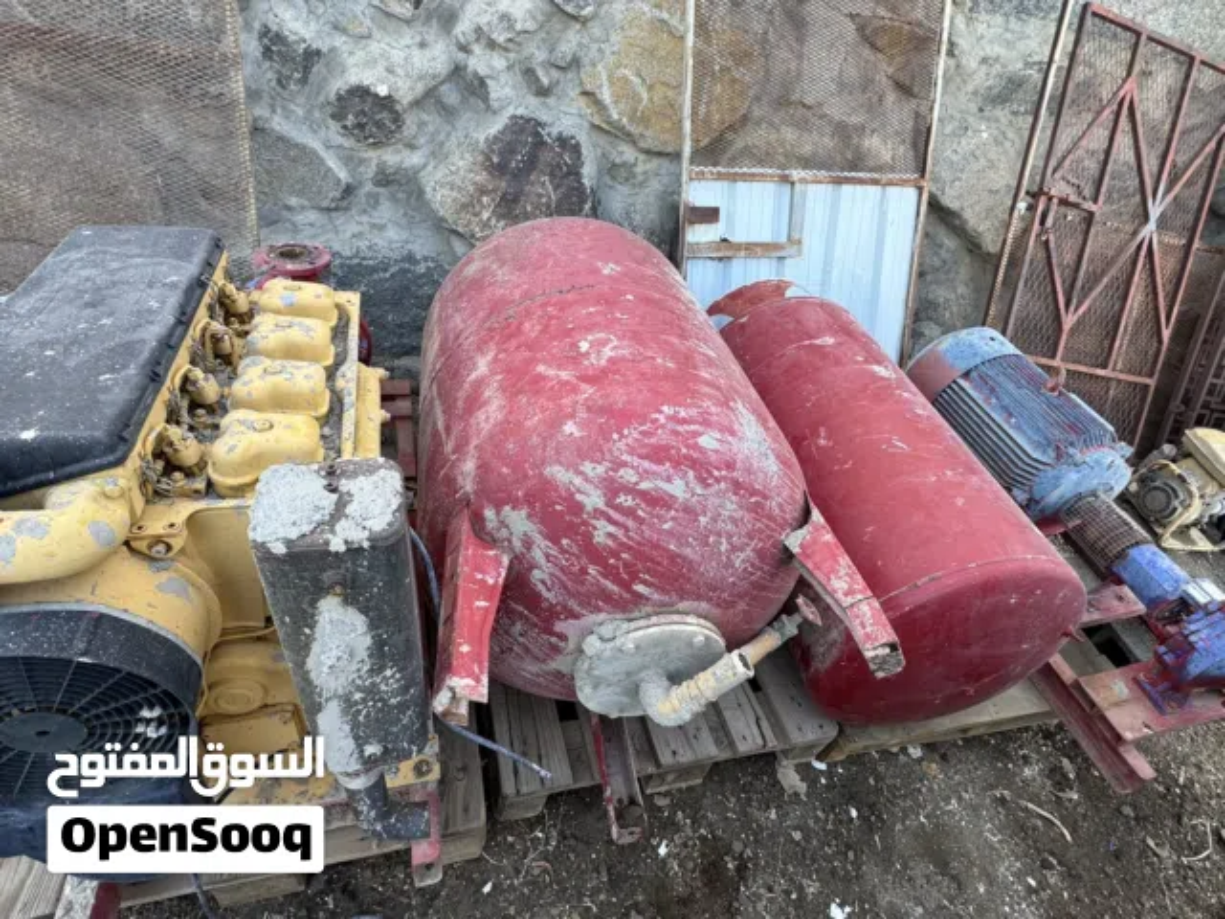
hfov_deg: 102.1
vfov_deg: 85.7
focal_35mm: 14
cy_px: 460
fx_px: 495
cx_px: 612
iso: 40
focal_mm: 2.22
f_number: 2.2
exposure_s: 1/99
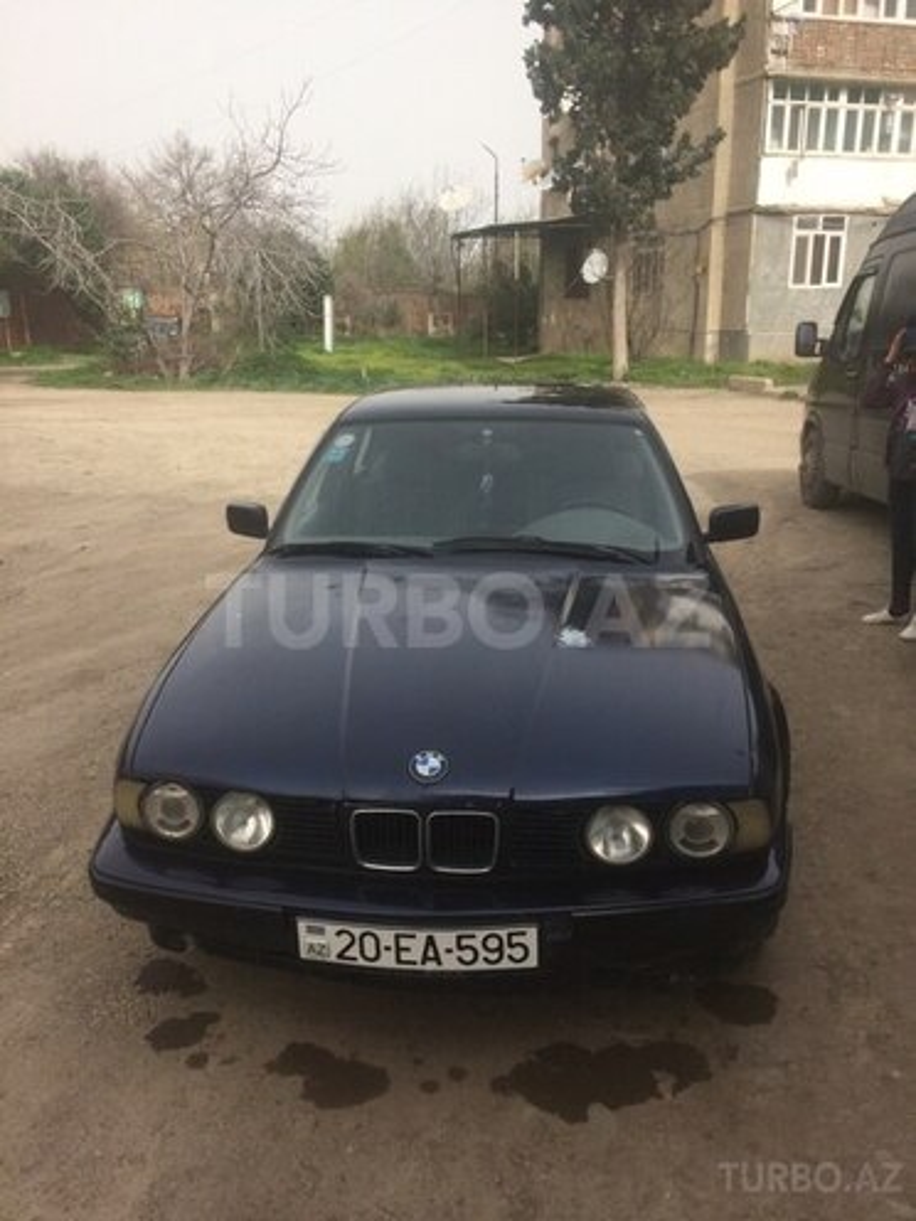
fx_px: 1023
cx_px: 458
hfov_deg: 48.2
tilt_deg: -16.9
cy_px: 610
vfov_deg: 61.7
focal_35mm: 29
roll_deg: -1.8
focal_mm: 4.15
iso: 32
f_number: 2.2
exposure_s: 1/1244
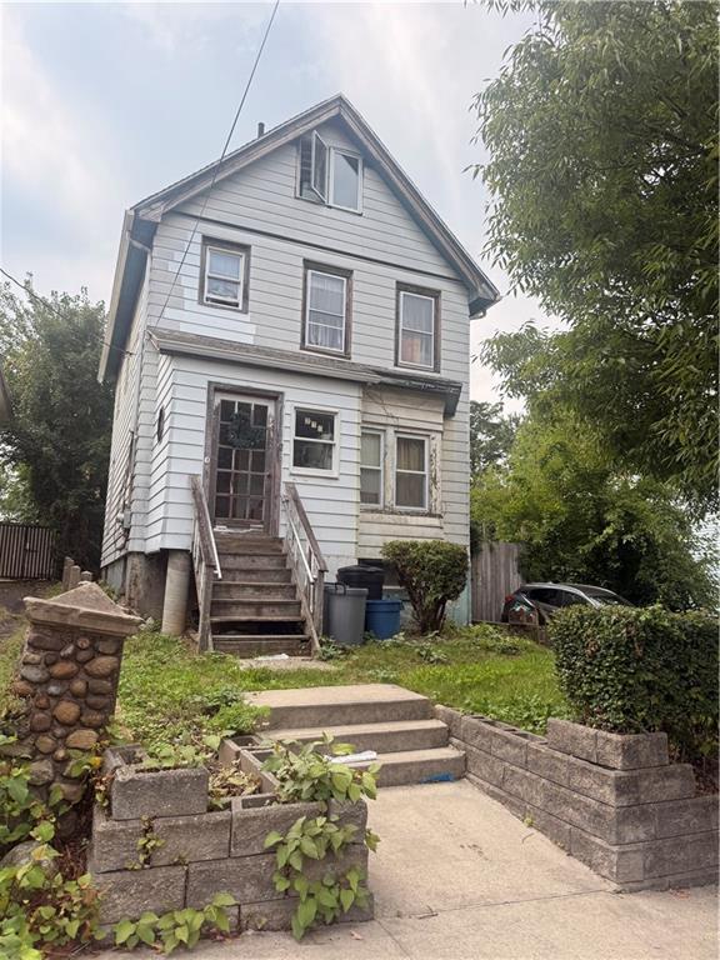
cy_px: 480
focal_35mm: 24
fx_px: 666
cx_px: 360
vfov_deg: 71.6
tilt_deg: +10.0
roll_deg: -0.2
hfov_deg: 56.8
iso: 80
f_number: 1.78
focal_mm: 6.76
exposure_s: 1/3021
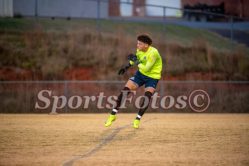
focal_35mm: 330
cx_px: 124
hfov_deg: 6.2
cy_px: 83
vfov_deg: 4.2
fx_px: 2281
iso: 5000
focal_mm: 330
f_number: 4
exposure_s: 1/1000
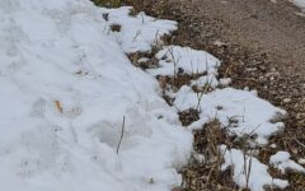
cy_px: -224
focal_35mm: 113
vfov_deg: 10.4
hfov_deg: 17.5
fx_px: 939
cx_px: 376
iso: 50
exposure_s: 1/832
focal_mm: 7
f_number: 1.8
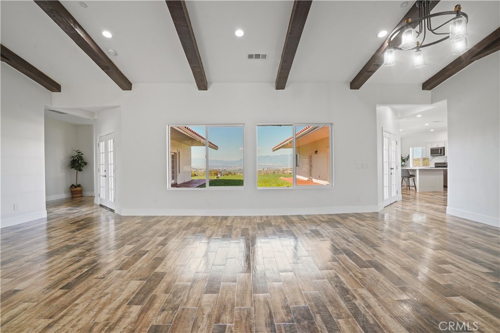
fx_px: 222
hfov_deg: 96.7
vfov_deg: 73.8
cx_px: 250
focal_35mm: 16
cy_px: 166
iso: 250
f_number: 9
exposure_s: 1/2
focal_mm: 16
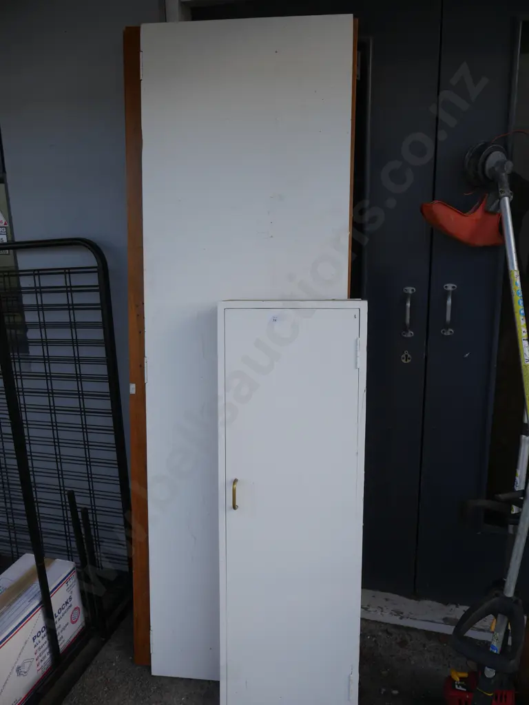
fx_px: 571
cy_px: 352
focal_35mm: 28
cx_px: 264
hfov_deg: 49.7
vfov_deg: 63.4
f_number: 5
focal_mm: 14
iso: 200
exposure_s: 1/250
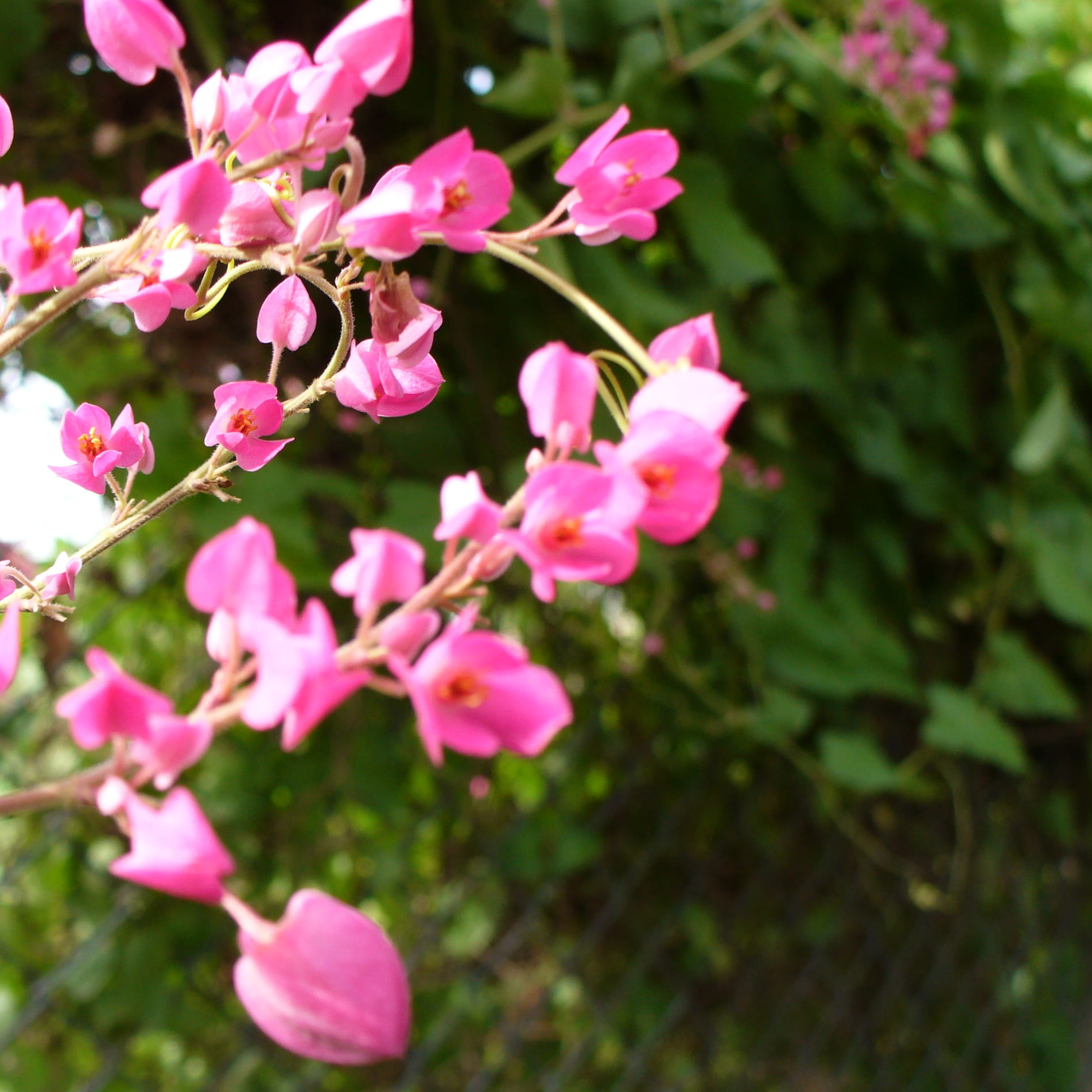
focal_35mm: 44
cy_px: 550
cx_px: 524
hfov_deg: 38.3
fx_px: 1570
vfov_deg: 38.3
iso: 80
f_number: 2.8
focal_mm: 6.1
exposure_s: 1/160
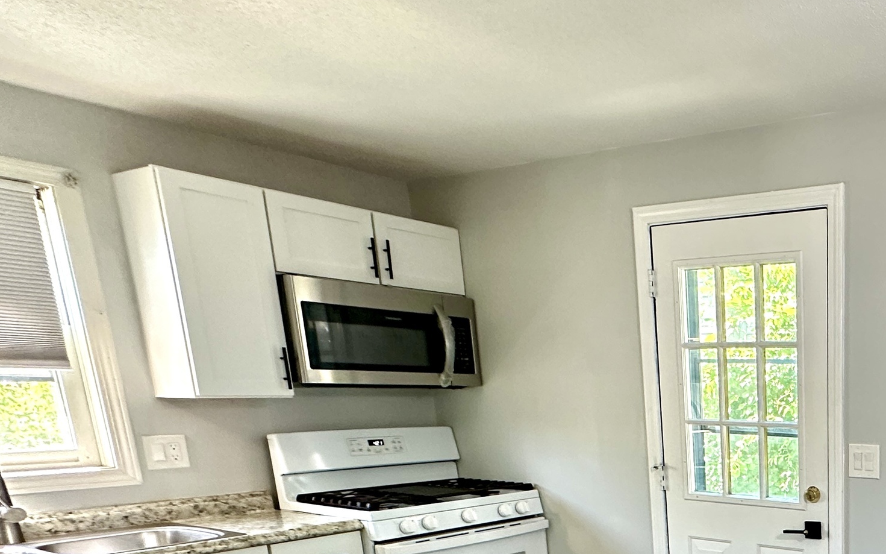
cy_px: 556
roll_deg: -0.3
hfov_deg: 49.4
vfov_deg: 36.4
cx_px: 894
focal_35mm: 31
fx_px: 748
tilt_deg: -13.3
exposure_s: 1/120
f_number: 2.2
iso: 250
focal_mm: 2.22
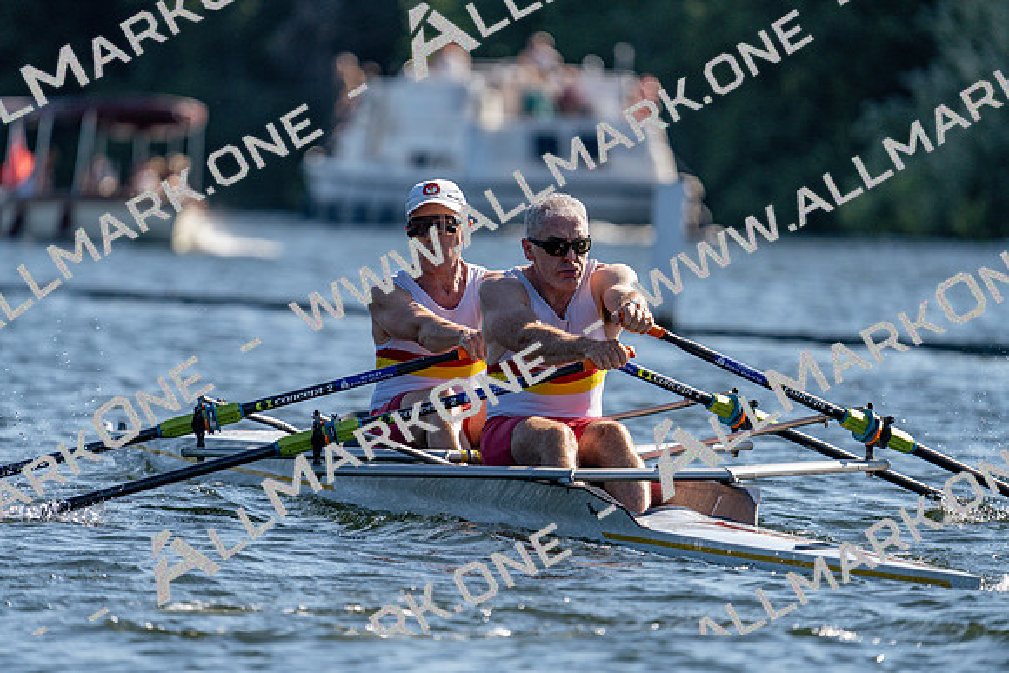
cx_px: 504
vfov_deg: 2.8
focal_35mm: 485
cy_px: 336
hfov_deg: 4.3
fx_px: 13596
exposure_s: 1/1600
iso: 250
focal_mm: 485
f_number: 6.3
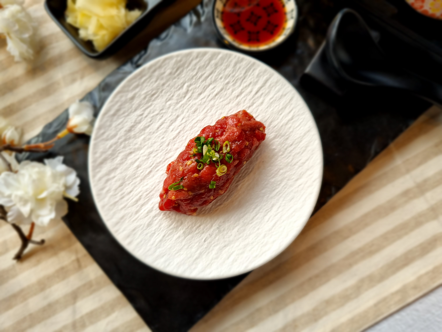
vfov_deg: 53.1
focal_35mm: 26
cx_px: 221
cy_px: 166
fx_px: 332
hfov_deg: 67.3
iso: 50
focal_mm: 5.4
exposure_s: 1/422
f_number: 1.8
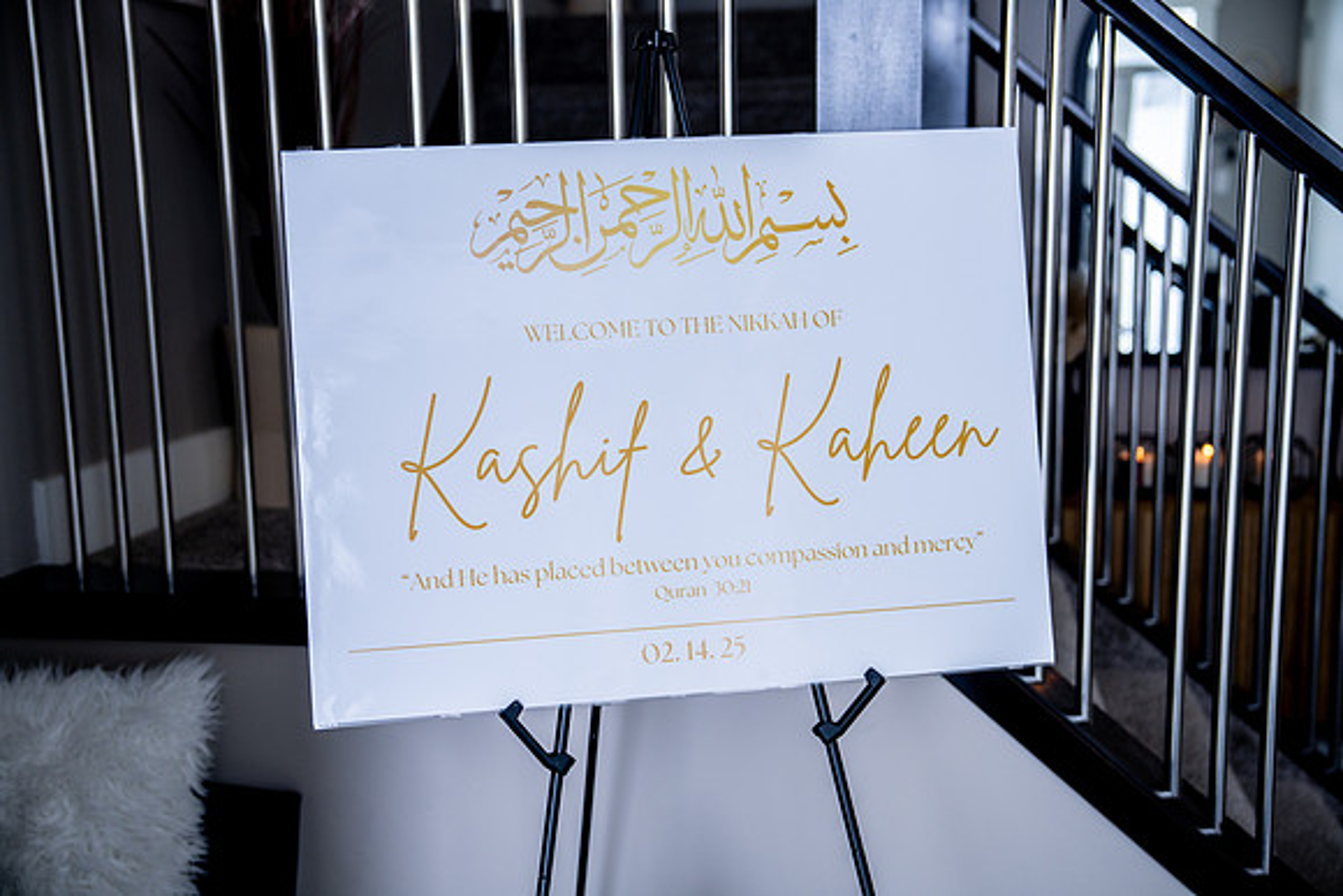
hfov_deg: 51.9
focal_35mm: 37
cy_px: 448
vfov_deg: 36.0
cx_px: 672
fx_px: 1381
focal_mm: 37
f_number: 3.2
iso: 250
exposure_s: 1/125
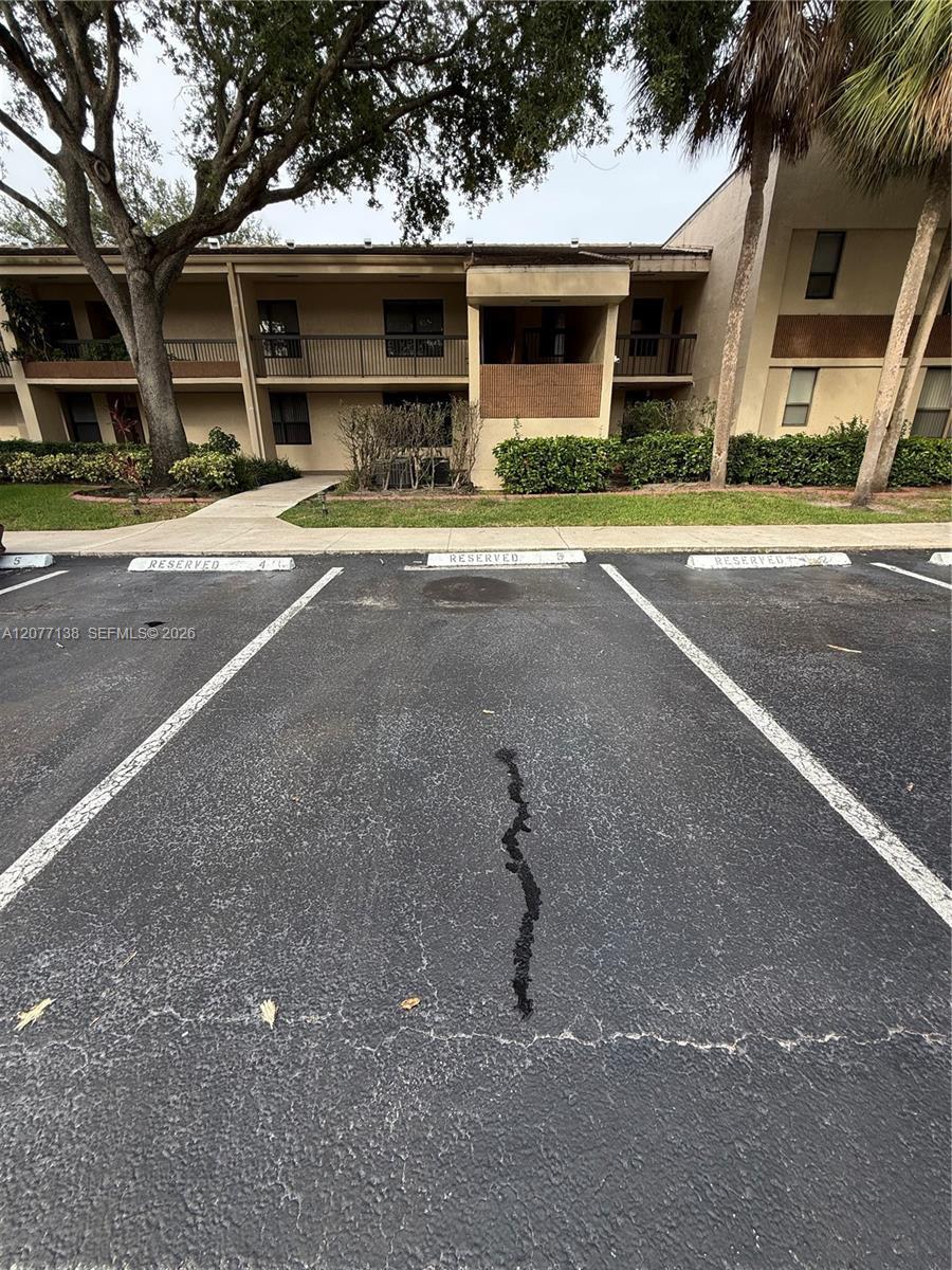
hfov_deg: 85.7
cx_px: 476
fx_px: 513
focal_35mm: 14
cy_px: 635
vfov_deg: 102.1
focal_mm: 2.22
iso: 50
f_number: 2.2
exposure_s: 1/197
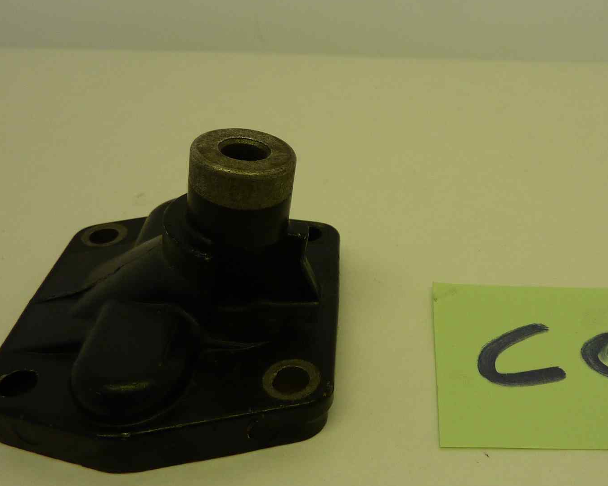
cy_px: 218
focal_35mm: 37
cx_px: 402
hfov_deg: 48.3
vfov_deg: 40.1
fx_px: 666
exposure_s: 1/60
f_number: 3.3
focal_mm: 4.1
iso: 80
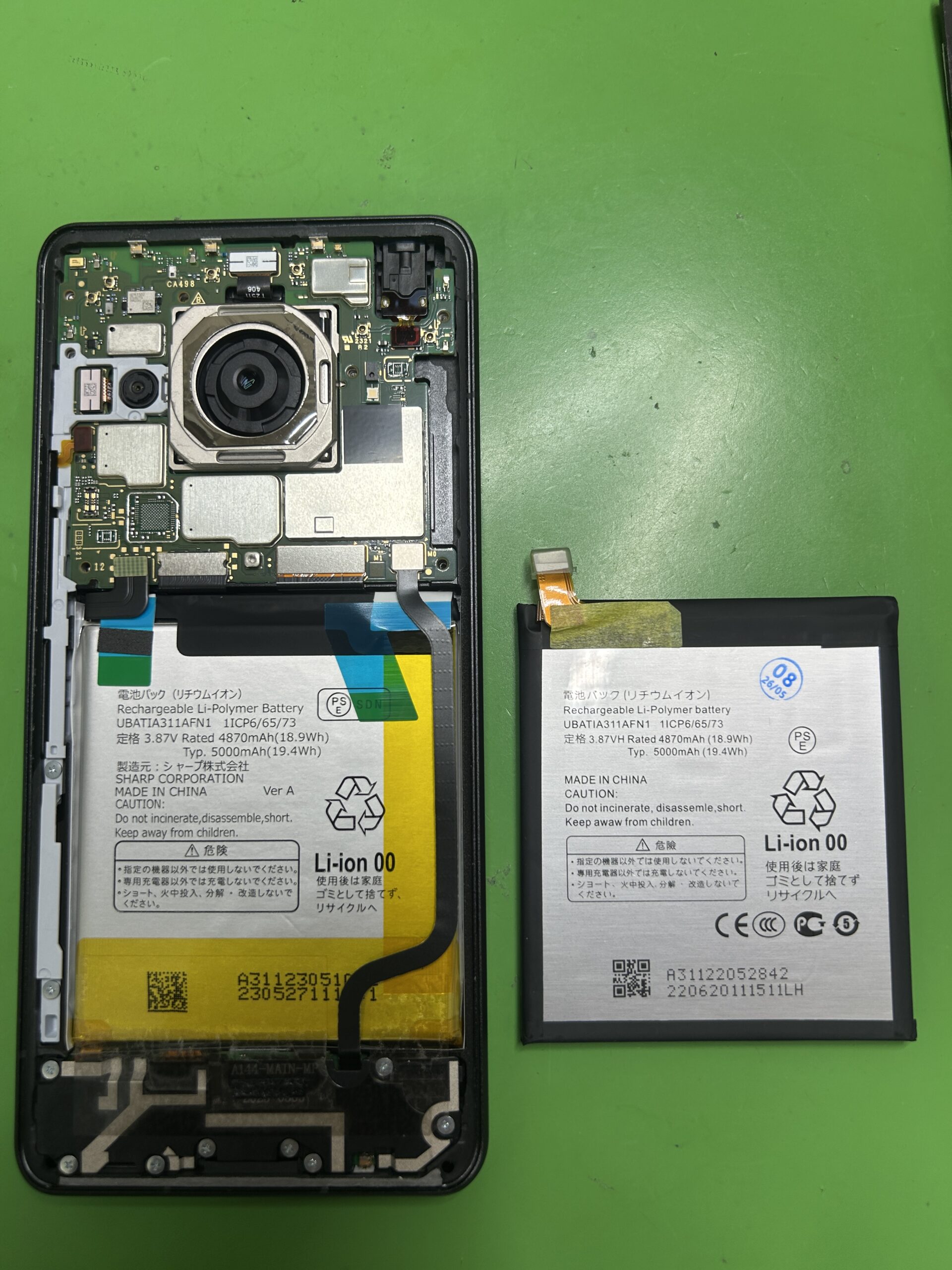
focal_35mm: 26
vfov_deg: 67.3
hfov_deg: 53.1
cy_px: 635
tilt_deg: -84.8
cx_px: 476
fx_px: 953
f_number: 1.5
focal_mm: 5.7
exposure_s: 1/165
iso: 40
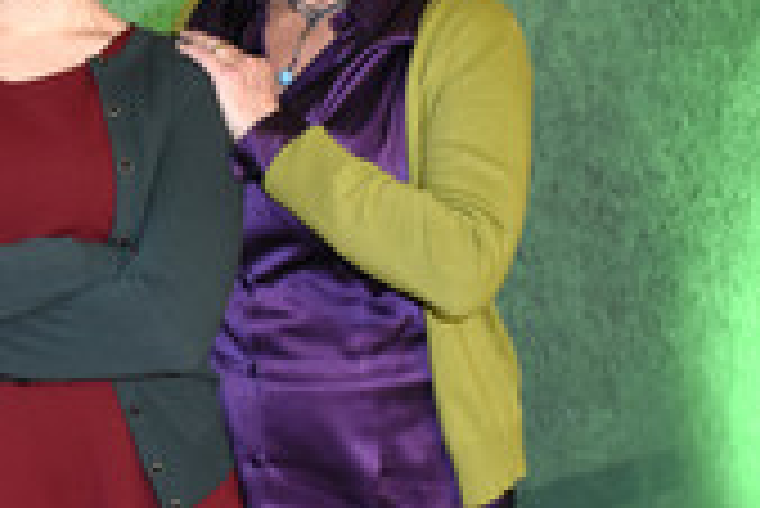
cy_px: 220
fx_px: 1690
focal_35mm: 80
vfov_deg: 17.1
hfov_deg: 24.2
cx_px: 4
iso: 1600
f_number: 6.3
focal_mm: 20
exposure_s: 1/125
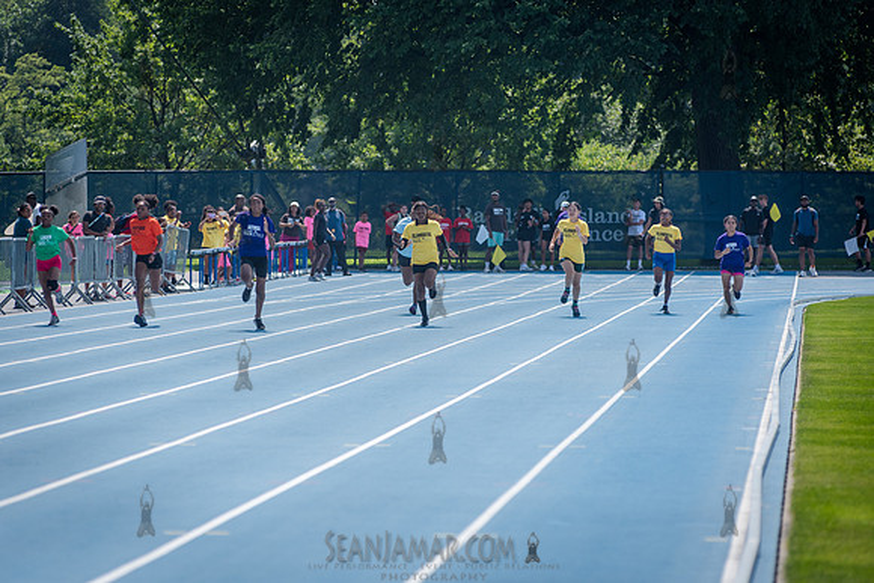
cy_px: 292
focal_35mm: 200
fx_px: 4859
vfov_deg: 6.9
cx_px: 437
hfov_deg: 10.3
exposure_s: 1/2500
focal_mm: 200
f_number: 4.5
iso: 250
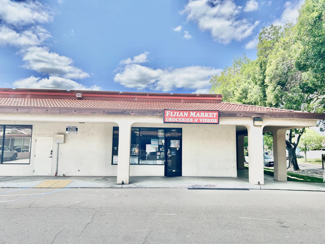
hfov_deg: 67.3
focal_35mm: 26
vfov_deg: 53.1
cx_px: 162
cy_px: 122
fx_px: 244
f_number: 1.5
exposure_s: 1/4115
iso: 50
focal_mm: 5.7
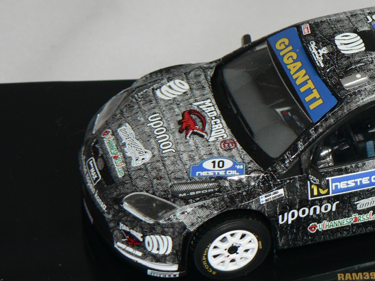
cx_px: 349
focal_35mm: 221
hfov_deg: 8.9
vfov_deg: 6.7
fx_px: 2394
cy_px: 131
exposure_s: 1/60
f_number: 3.2
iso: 80
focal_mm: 15.5
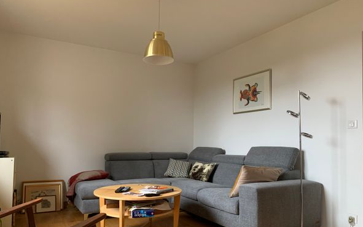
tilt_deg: +2.2
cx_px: 179
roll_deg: -0.8
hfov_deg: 66.5
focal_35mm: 28
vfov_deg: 44.3
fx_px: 277
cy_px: 136
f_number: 1.8
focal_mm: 4.25
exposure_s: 1/40
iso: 400
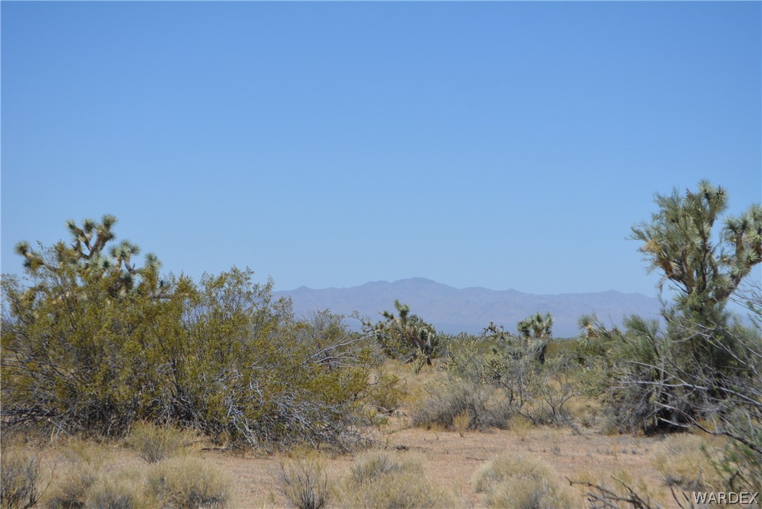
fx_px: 1747
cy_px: 254
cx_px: 381
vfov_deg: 16.6
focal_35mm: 82
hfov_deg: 24.6
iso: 400
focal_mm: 55
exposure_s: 1/2000
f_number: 7.1
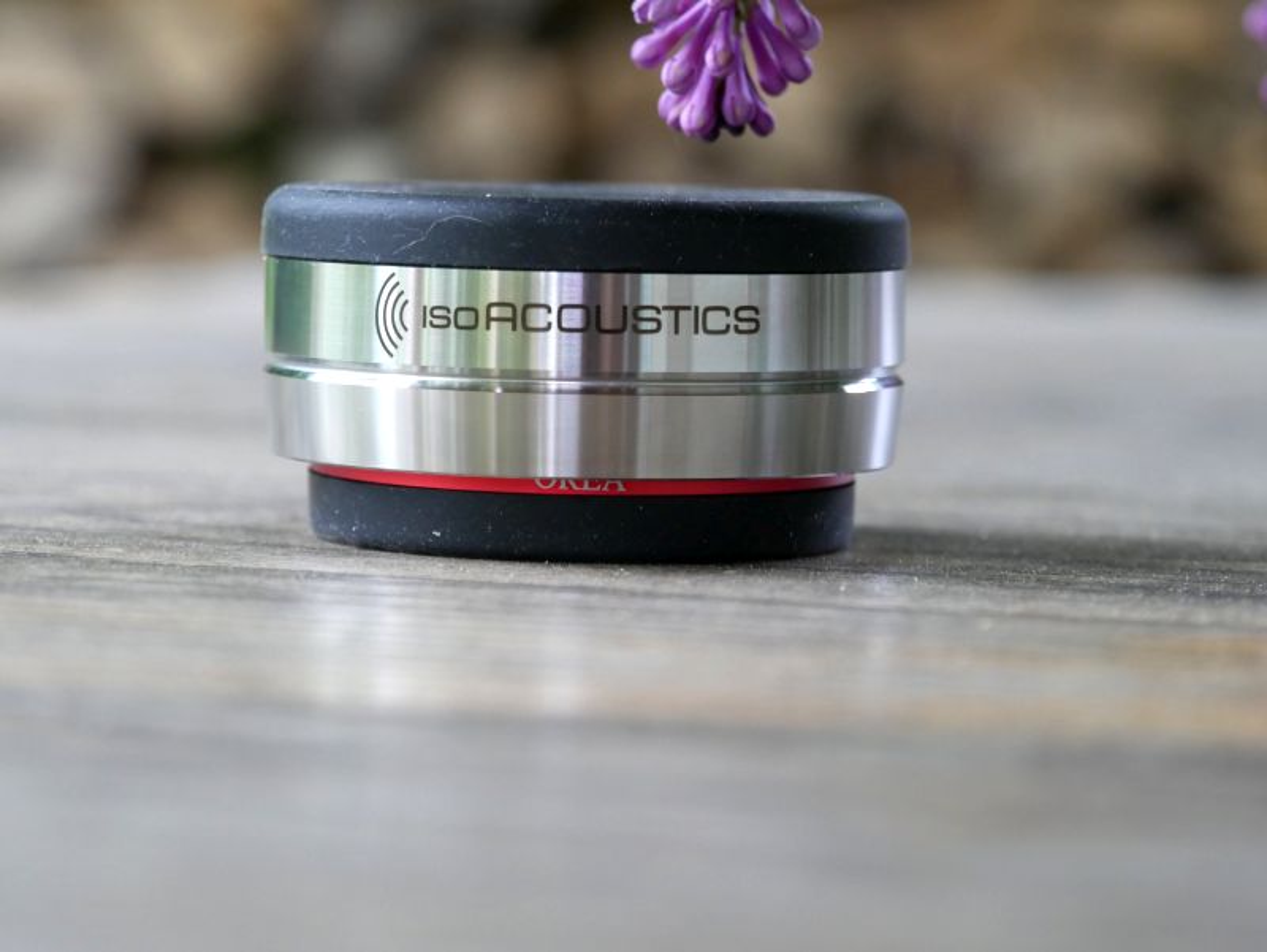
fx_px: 4761
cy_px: 476
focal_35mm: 130
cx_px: 634
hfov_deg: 15.2
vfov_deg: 11.4
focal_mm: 65
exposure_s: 1/160
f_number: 5.3
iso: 1250
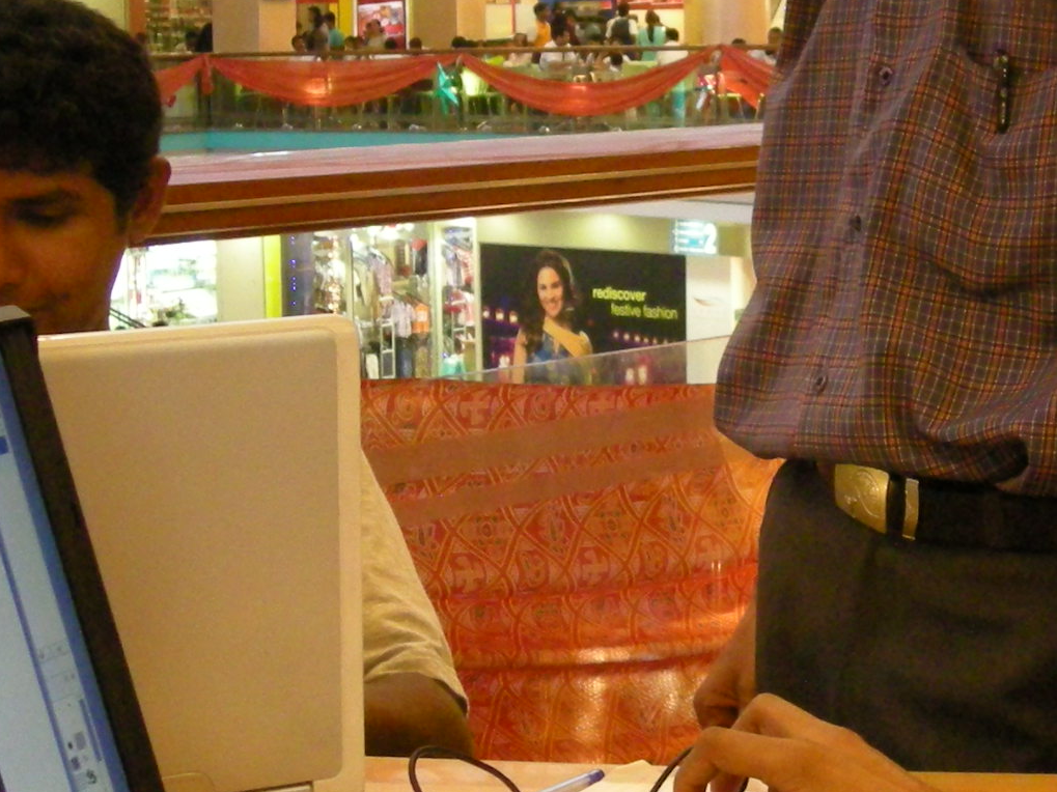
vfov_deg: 16.5
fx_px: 2717
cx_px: 760
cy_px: 205
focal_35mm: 89
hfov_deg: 21.9
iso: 400
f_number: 2.8
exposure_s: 1/18.7
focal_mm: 5.7
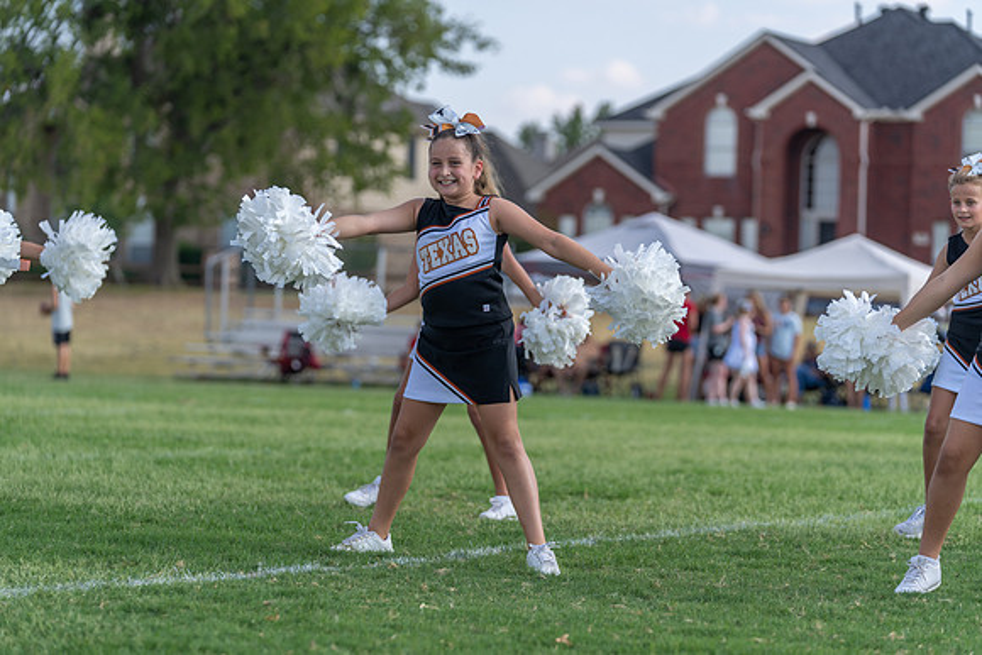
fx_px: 3874
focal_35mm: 142
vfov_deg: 9.7
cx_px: 491
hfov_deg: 14.4
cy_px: 328
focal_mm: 142
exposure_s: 1/1000
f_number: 3.5
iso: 125
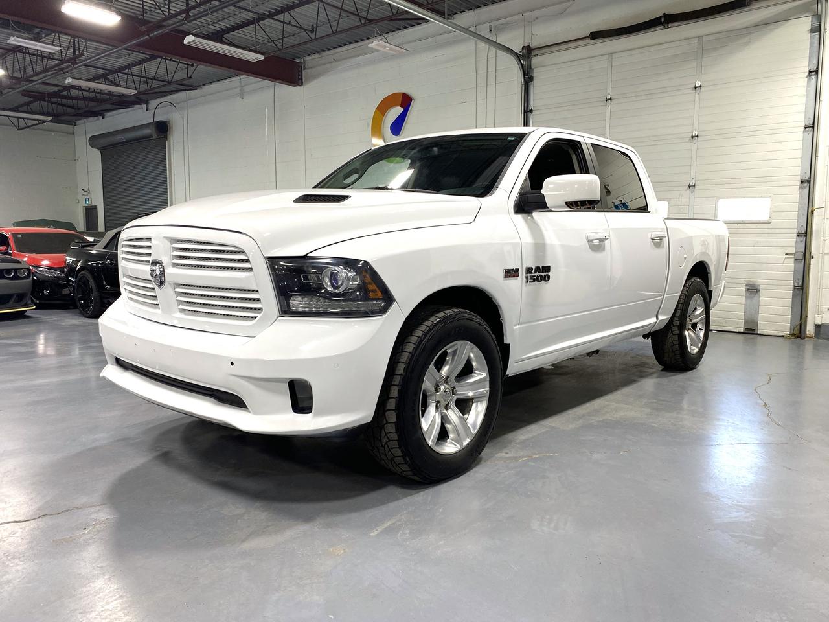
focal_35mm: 26
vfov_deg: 53.1
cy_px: 311
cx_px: 414
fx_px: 623
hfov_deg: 67.3
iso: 80
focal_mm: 4.25
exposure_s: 1/60
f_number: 1.8
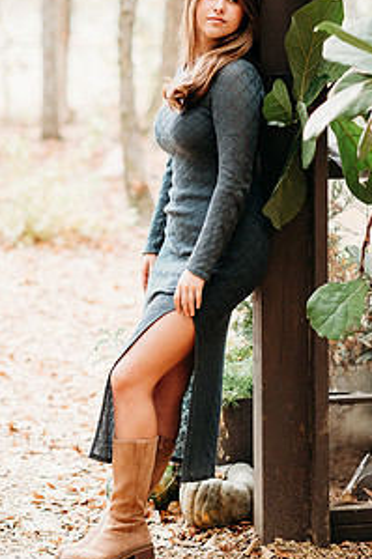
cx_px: 174
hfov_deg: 10.7
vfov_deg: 16.0
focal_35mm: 128
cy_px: 183
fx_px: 1986
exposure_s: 1/320
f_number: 2.2
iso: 500
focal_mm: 85
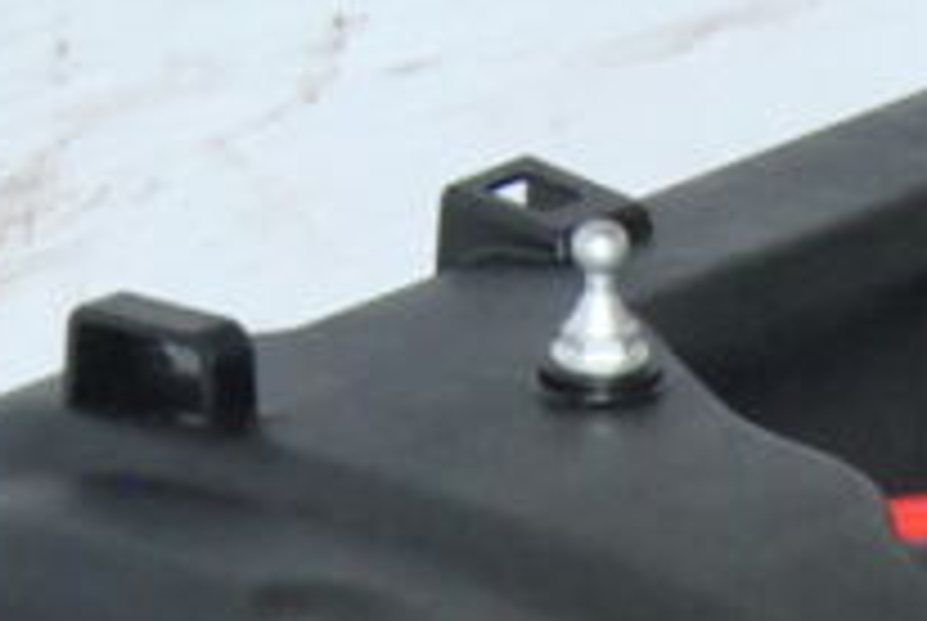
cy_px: 1973
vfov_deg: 2.6
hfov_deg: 3.9
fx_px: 13509
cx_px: 1377
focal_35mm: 524
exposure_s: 1/200
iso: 800
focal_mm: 45
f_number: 13
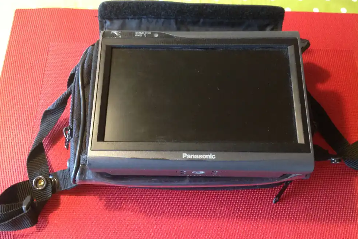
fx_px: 368
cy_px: 118
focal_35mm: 37
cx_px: 179
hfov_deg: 51.9
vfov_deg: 36.0
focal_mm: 4.28
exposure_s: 1/15
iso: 320
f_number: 2.4
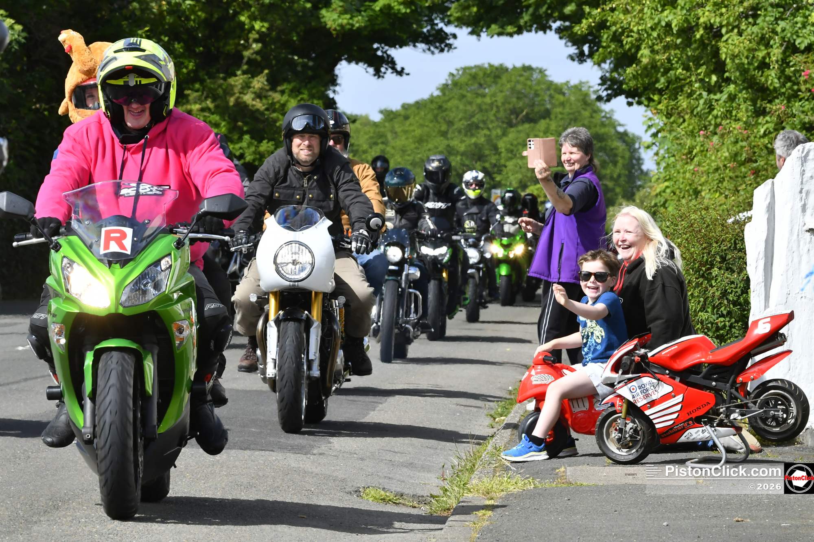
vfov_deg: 7.0
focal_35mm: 195
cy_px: 271
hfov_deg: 10.5
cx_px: 407
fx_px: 4408
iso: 900
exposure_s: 1/500
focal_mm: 130
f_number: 9
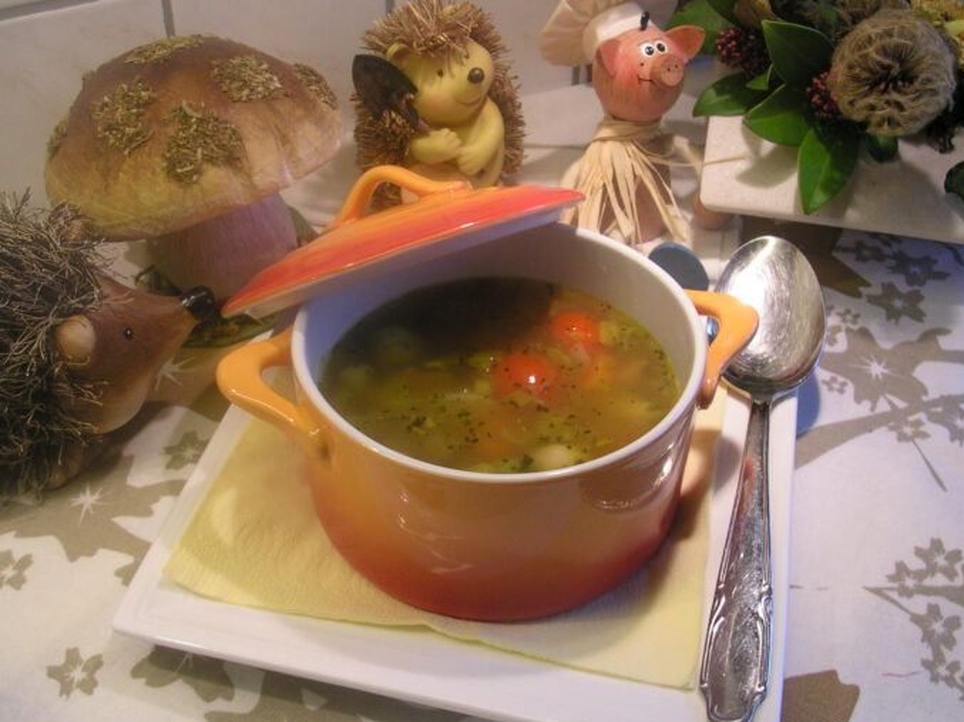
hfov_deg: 44.8
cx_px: 524
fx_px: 1169
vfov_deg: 34.3
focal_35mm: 42
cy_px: 376
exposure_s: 1/37.3
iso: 100
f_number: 2.7
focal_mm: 5.6
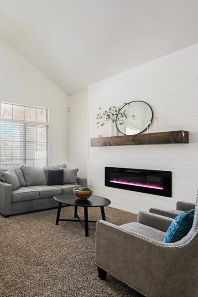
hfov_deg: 49.1
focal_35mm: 22
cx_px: 10
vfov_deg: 78.6
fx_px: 182
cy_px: 154
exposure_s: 1/400
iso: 400
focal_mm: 14
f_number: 8
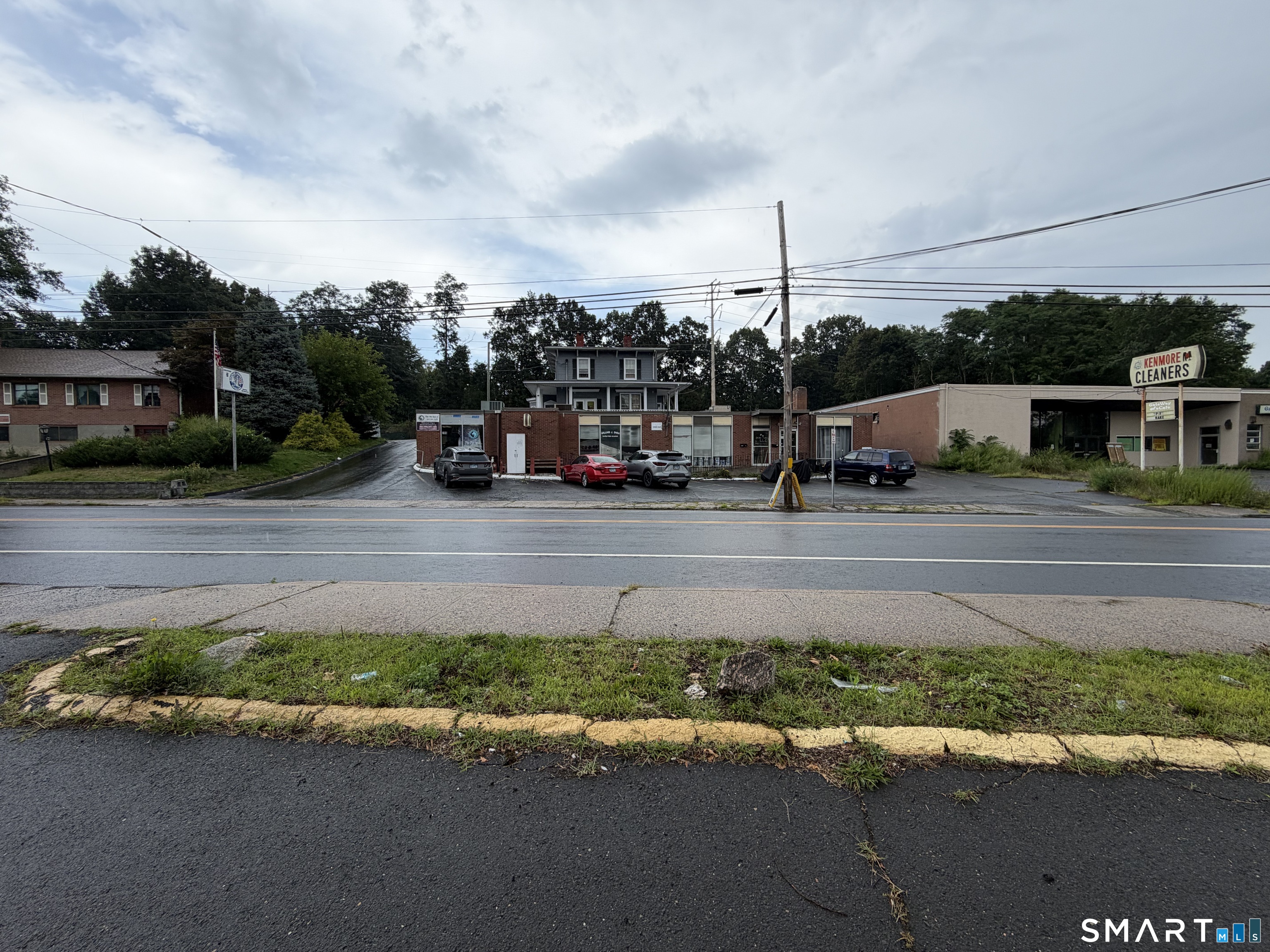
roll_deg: +0.3
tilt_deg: -1.4
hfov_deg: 102.1
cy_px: 476
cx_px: 635
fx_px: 514
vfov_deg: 85.7
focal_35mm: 14
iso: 32
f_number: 2.2
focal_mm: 2.22
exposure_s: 1/770
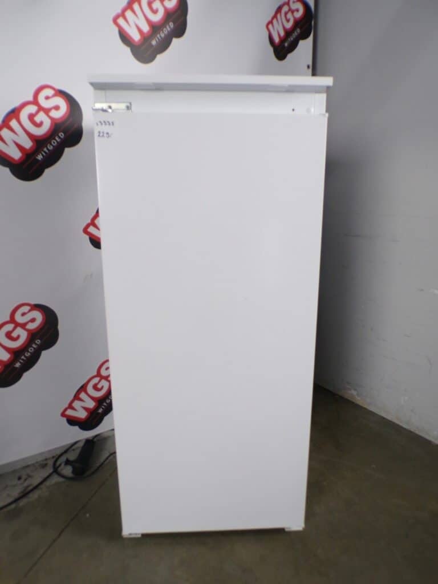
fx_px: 405
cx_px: 219
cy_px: 292
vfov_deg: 71.6
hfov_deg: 56.8
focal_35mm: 24
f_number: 3
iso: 200
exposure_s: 1/34
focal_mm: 4.3
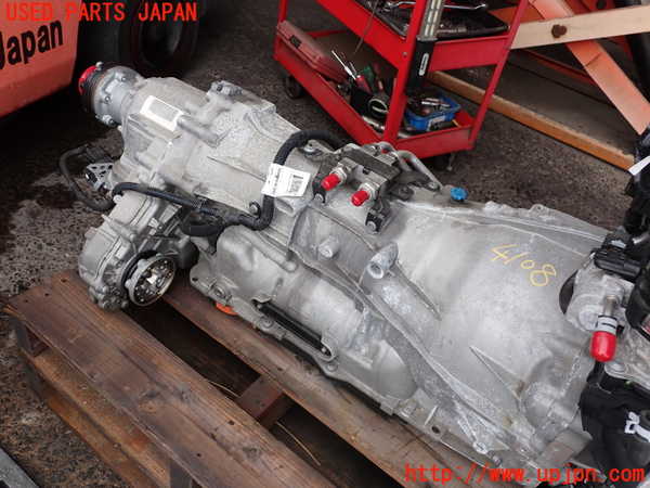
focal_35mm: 30
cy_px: 244
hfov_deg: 60.0
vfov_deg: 46.8
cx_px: 325
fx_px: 563
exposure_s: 1/250
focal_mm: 5.4
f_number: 3.2
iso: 100
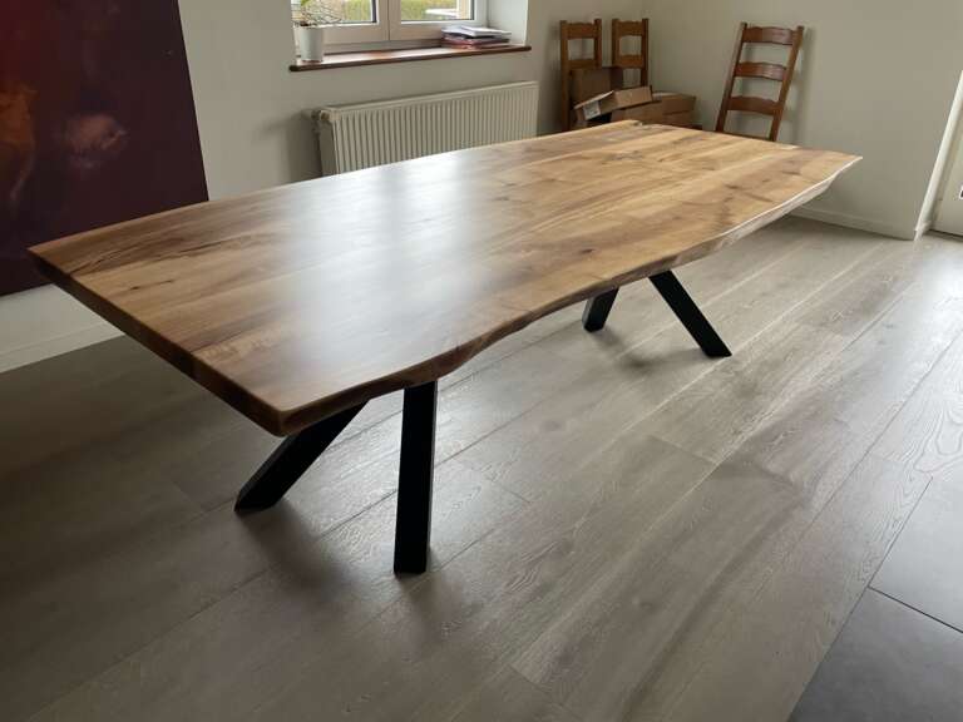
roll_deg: -0.1
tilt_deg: -28.3
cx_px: 482
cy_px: 361
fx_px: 723
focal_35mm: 26
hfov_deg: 67.3
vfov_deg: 53.1
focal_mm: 4.2
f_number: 1.6
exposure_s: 1/60
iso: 125
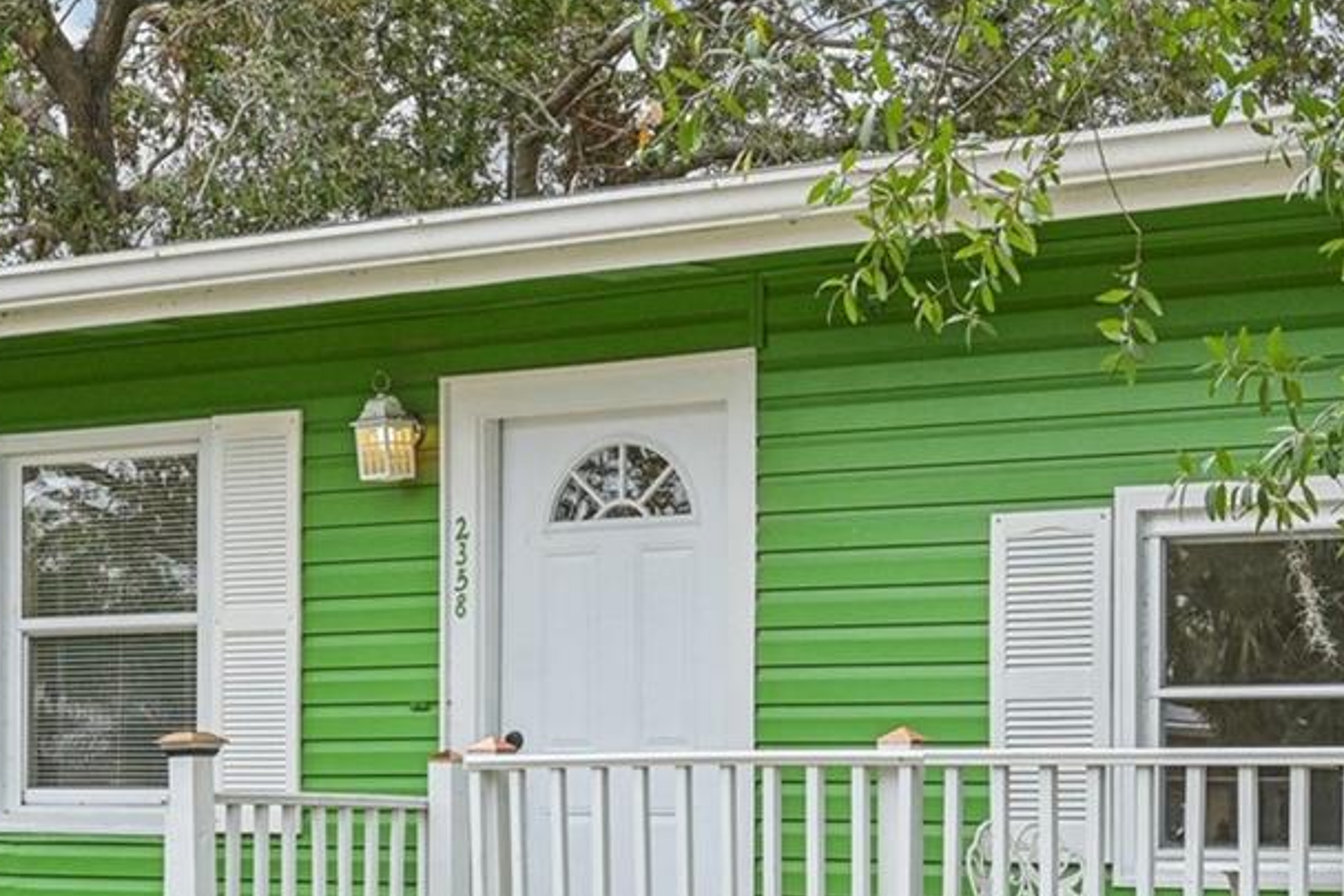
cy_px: 884
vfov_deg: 16.9
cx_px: 711
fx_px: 2950
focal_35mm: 79
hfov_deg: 25.7
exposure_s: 1/400
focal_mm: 30
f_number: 8
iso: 400
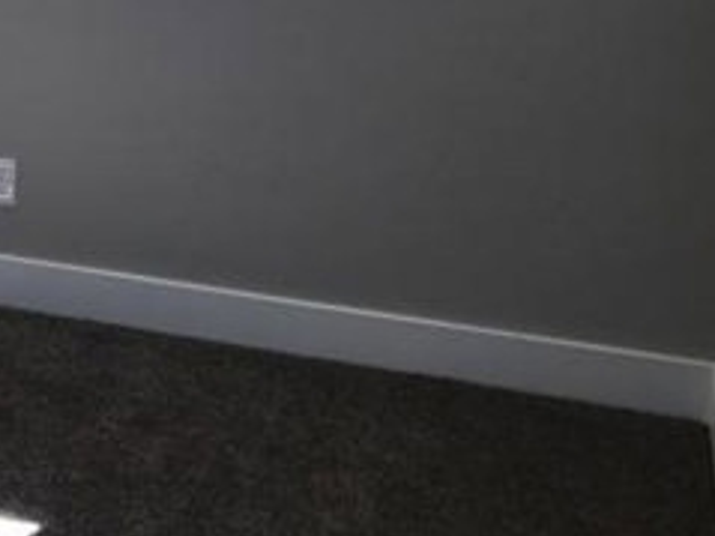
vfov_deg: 18.8
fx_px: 1548
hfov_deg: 24.9
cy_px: -63
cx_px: 24
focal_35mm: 75
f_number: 1.8
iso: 32
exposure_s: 1/120
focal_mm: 3.99
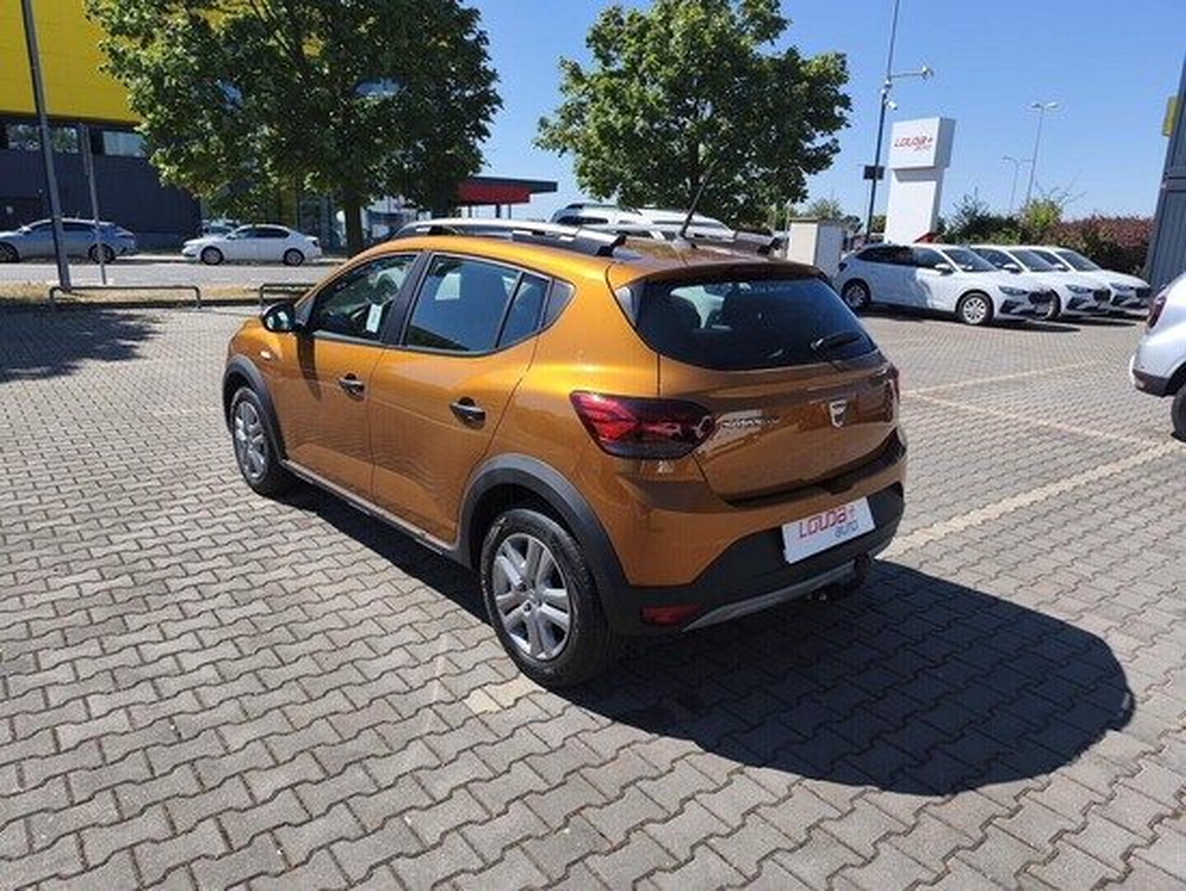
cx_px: 593
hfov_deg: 73.9
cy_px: 446
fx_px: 788
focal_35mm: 23
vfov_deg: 58.9
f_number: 1.65
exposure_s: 1/932
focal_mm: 6.14
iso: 50
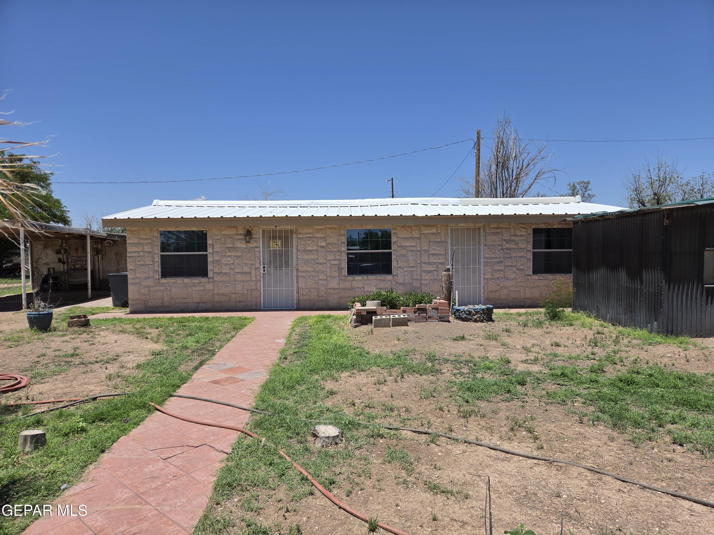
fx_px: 474
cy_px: 268
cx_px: 357
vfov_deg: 58.9
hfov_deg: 73.9
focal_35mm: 23
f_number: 1.8
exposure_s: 1/6574
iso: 80
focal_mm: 5.4
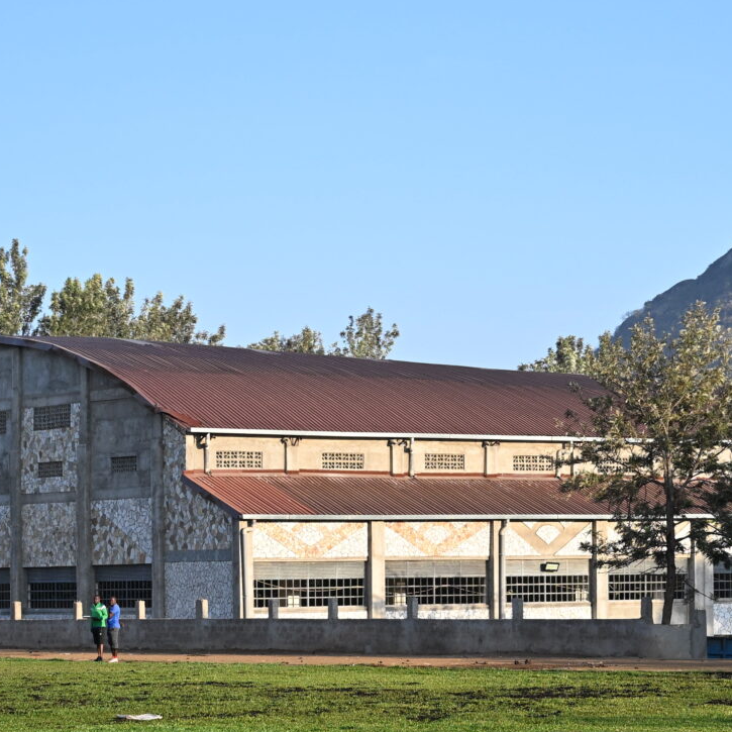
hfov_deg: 14.5
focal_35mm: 120
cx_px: 550
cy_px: 497
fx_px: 2871
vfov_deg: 14.5
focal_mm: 50
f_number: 4
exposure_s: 1/1600
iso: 320
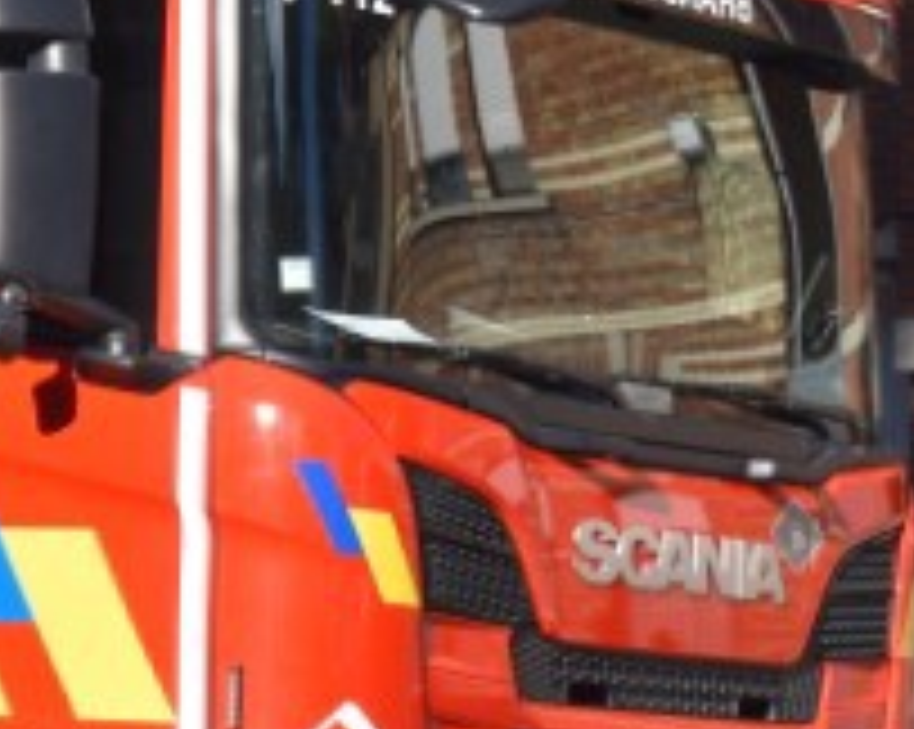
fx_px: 5405
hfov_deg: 9.3
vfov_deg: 7.7
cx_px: -576
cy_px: 549
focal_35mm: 200
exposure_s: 1/200
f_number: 9
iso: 100
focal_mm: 40
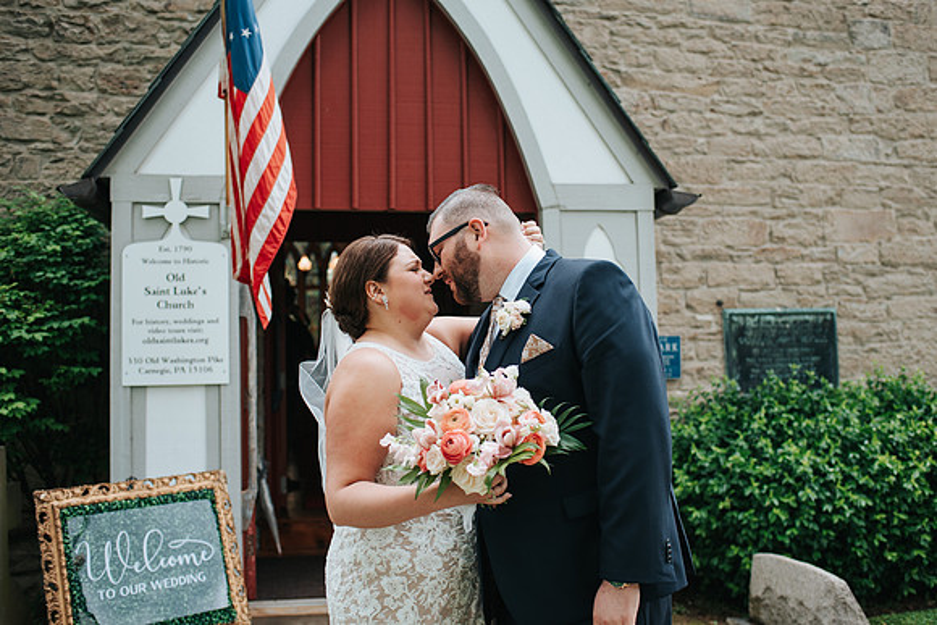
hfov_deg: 50.6
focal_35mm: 38
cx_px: 494
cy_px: 295
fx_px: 990
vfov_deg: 35.0
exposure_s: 1/640
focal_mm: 35
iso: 320
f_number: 2.8
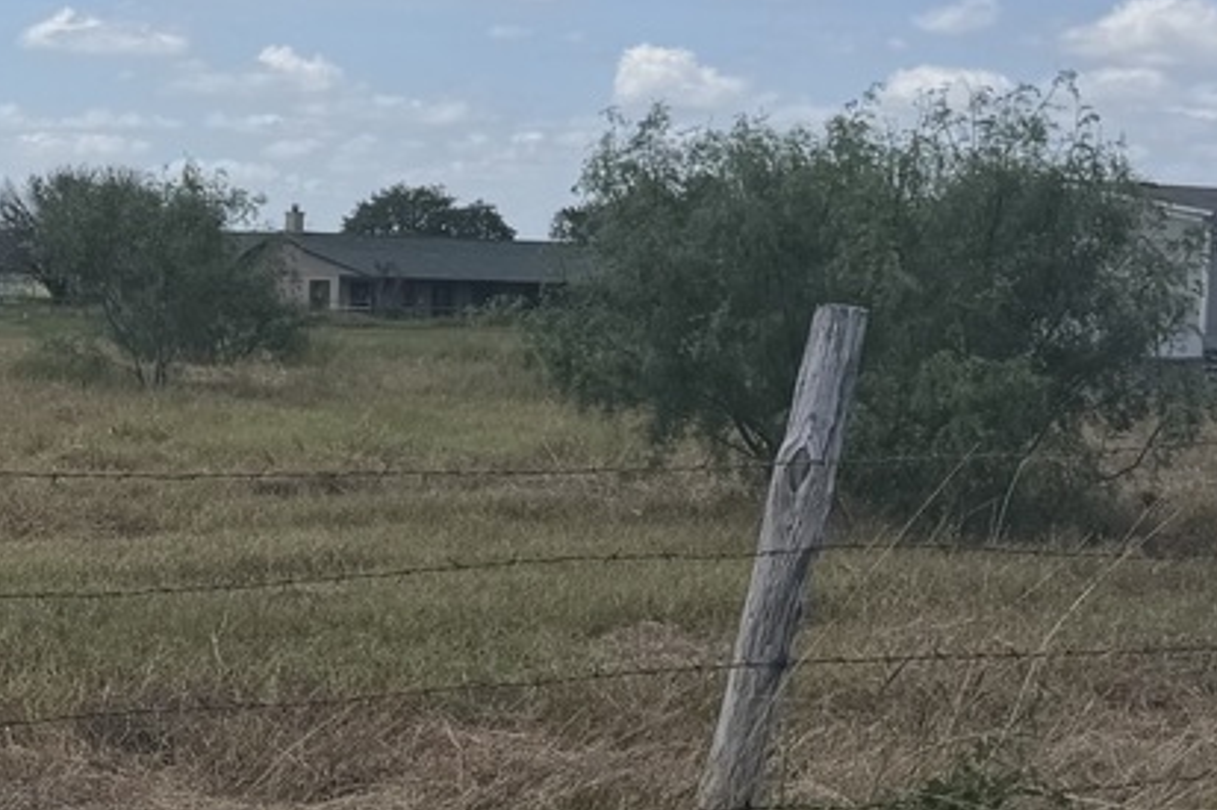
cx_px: -401
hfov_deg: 21.1
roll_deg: -1.4
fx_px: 2940
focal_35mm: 87
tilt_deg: -1.9
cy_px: 268
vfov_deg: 15.7
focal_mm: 6.76
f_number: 1.78
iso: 80
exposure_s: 1/7353
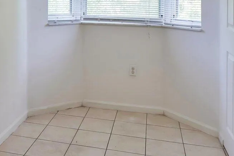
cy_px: 6
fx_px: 305
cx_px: 49
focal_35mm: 47
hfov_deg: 40.3
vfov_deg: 27.3
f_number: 8
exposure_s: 1/15
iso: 800
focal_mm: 10
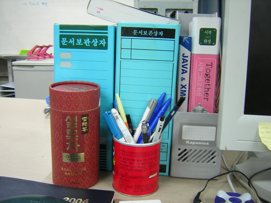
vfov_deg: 39.7
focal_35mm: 36
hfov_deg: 51.4
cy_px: 102
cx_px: 136
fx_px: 282
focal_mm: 4.7
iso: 100
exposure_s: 1/9.9
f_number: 2.6
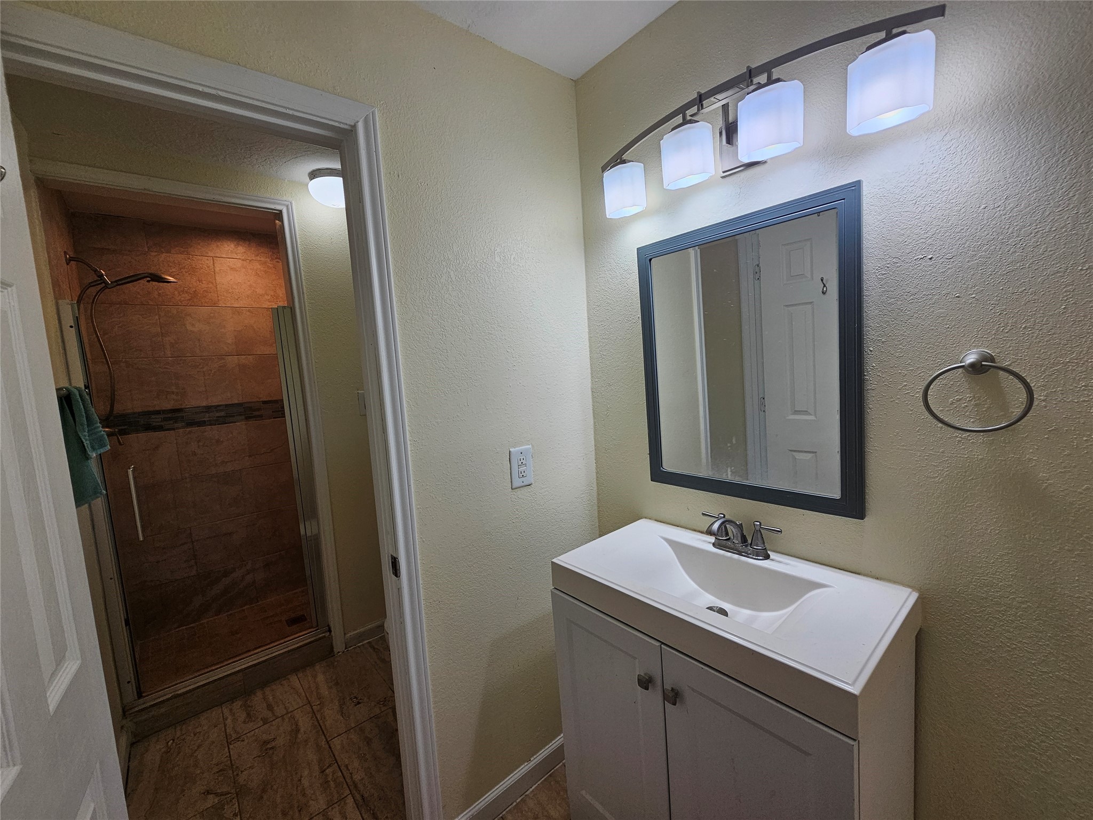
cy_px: 410
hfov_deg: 106.2
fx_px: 410
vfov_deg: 89.9
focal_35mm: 13
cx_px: 546
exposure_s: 1/120
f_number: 2.2
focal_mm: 2.2
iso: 64
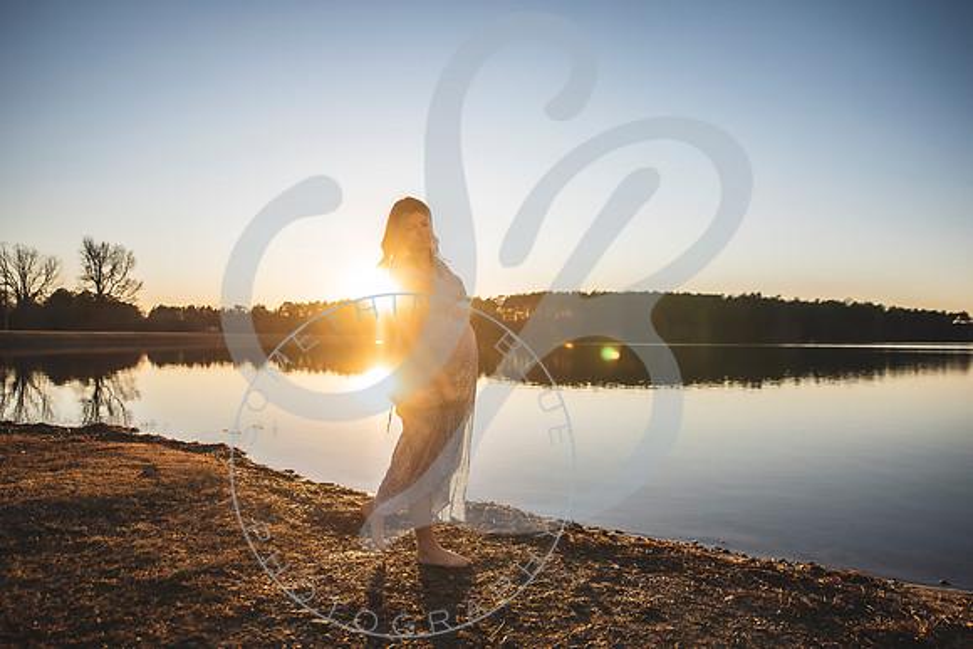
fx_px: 664
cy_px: 325
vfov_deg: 52.1
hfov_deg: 72.5
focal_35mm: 25
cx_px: 493
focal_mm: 24
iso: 100
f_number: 2.8
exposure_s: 1/1250
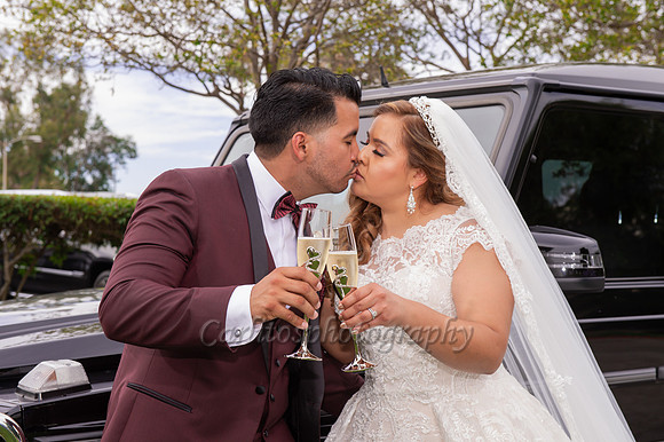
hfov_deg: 28.9
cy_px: 221
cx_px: 332
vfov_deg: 19.4
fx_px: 1290
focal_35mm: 70
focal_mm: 70
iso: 400
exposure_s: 1/250
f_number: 8
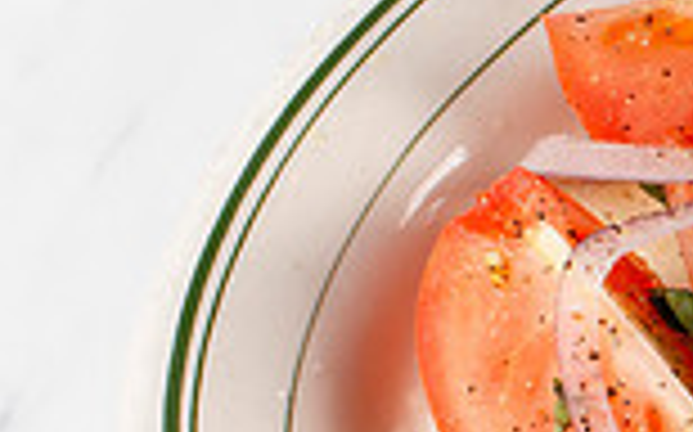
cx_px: 1208
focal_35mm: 227
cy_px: 329
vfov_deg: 5.8
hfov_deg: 8.9
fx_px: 4284
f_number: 13
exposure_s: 1/200
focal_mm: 50
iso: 200
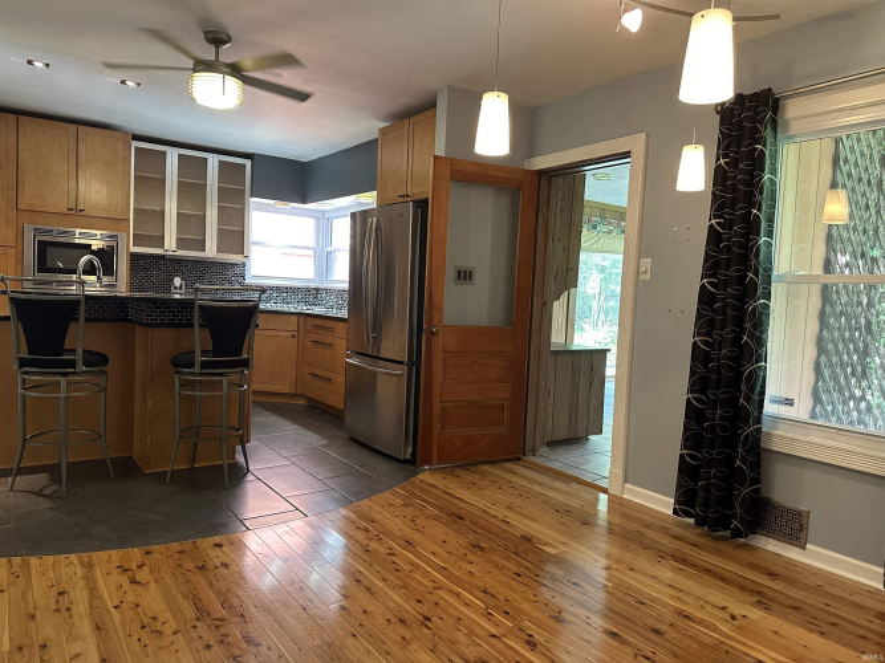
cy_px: 332
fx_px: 613
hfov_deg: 71.6
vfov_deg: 56.8
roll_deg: -3.1
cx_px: 442
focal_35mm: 24
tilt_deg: -3.3
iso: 320
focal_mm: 6.86
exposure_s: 1/60
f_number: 1.78
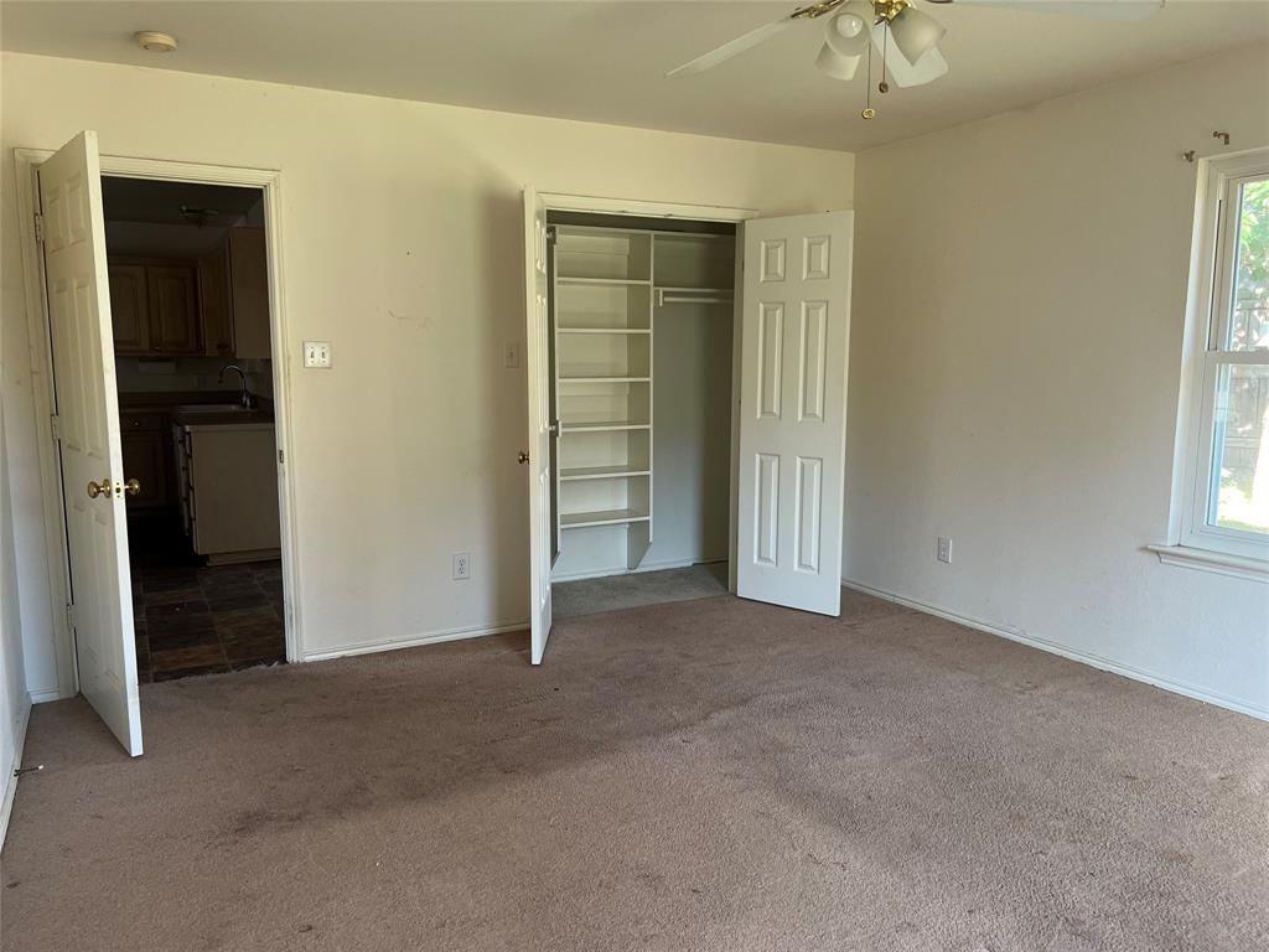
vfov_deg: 53.1
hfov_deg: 67.3
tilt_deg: -7.9
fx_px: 953
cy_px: 476
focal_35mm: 26
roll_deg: +0.8
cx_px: 634
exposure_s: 1/101
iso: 125
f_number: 1.5
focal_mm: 5.7
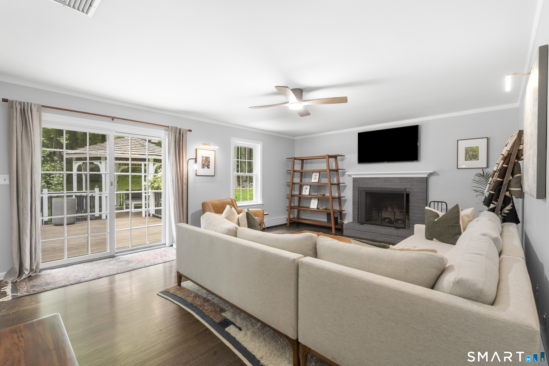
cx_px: 274
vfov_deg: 73.7
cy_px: 183
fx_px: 244
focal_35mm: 16
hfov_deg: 96.7
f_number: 9
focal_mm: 16
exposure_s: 3.2
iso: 200
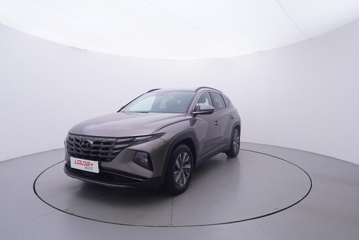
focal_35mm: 22
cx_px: 180
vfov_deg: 56.2
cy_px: 120
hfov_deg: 77.3
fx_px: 225
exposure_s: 1/80
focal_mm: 15
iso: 200
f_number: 5
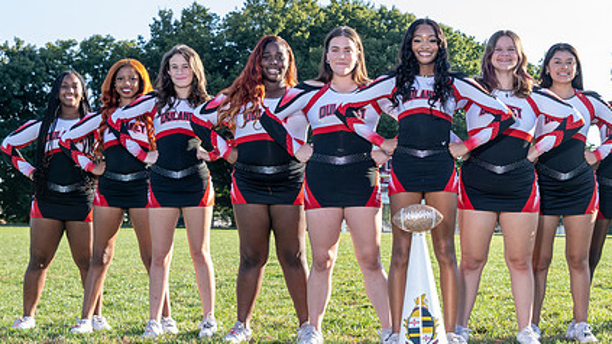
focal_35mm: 76
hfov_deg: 27.6
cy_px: 155
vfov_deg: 15.9
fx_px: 1233
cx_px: 443
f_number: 7.1
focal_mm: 36
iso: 200
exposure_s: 1/125
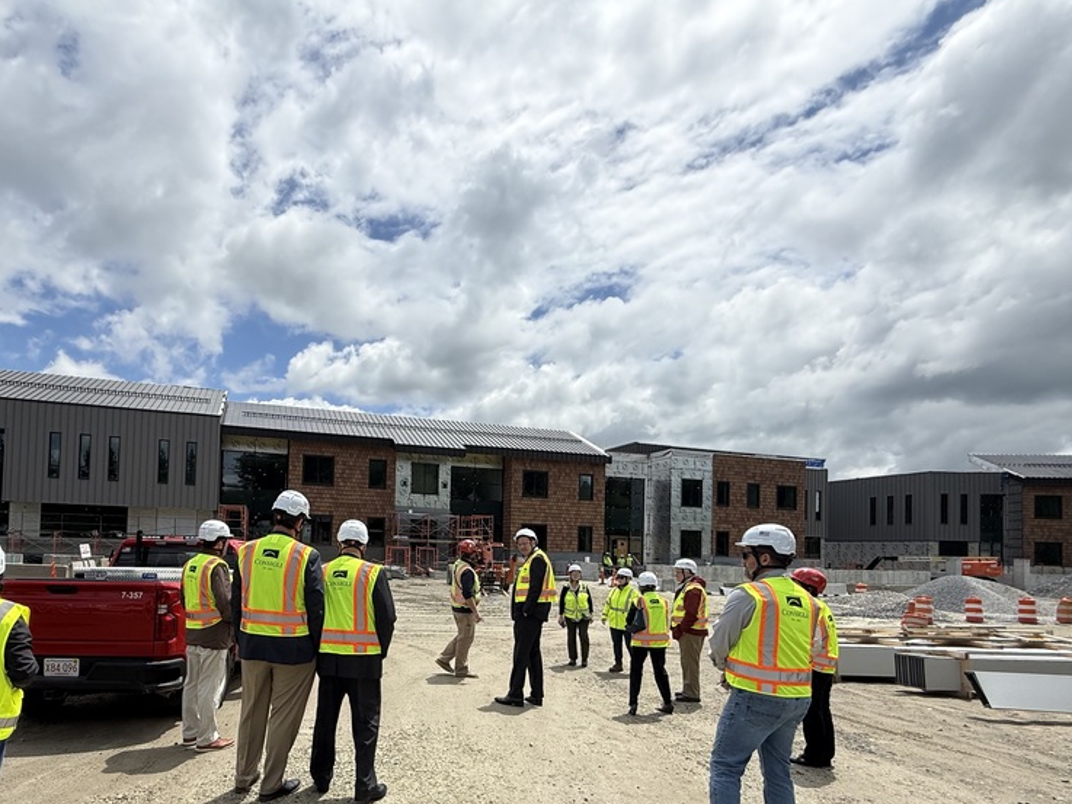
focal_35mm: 19
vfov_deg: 67.1
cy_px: 528
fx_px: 588
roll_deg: -2.0
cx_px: 420
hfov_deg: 83.5
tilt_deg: +2.7
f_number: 2.2
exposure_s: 1/2976
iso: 50
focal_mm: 2.22
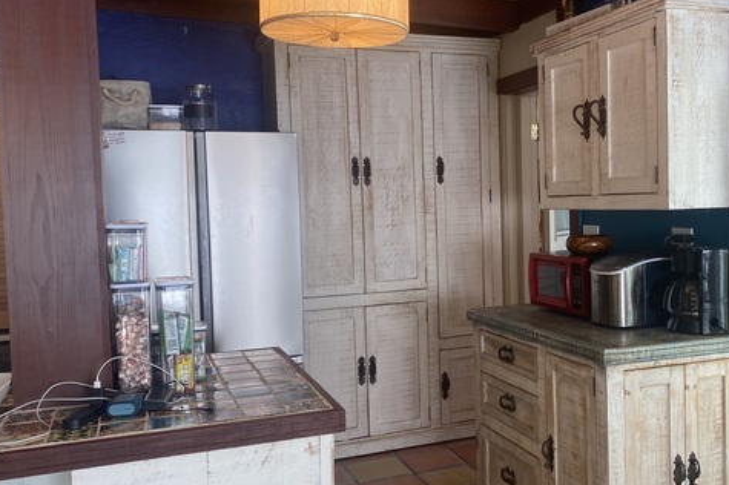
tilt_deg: -3.3
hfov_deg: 50.3
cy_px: 246
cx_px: 452
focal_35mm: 38
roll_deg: +1.6
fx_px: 769
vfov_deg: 35.0
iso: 100
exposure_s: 1/120
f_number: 1.8
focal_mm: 4.25
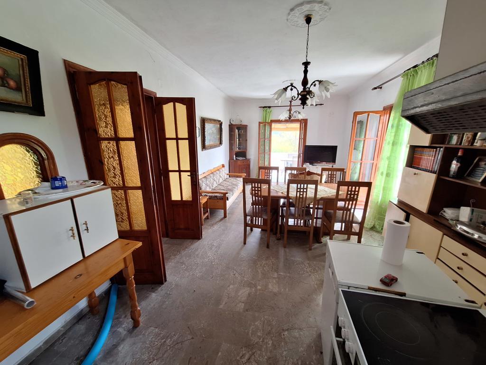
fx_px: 183
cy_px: 182
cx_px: 243
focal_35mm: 13
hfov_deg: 106.2
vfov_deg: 89.9
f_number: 2.2
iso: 80
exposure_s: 1/40
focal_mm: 1.74
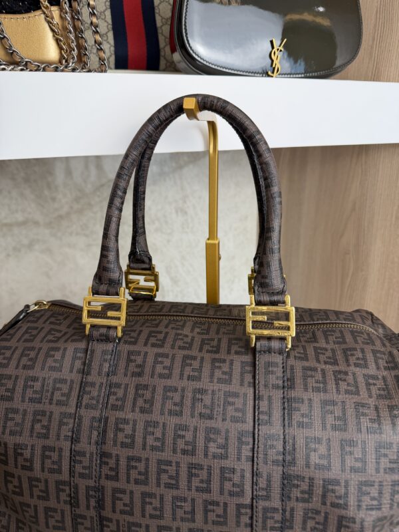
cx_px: 200
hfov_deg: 56.8
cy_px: 266
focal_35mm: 24
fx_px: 369
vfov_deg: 71.6
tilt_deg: -19.6
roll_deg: +1.1
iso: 100
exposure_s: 1/120
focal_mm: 6.76
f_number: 1.78
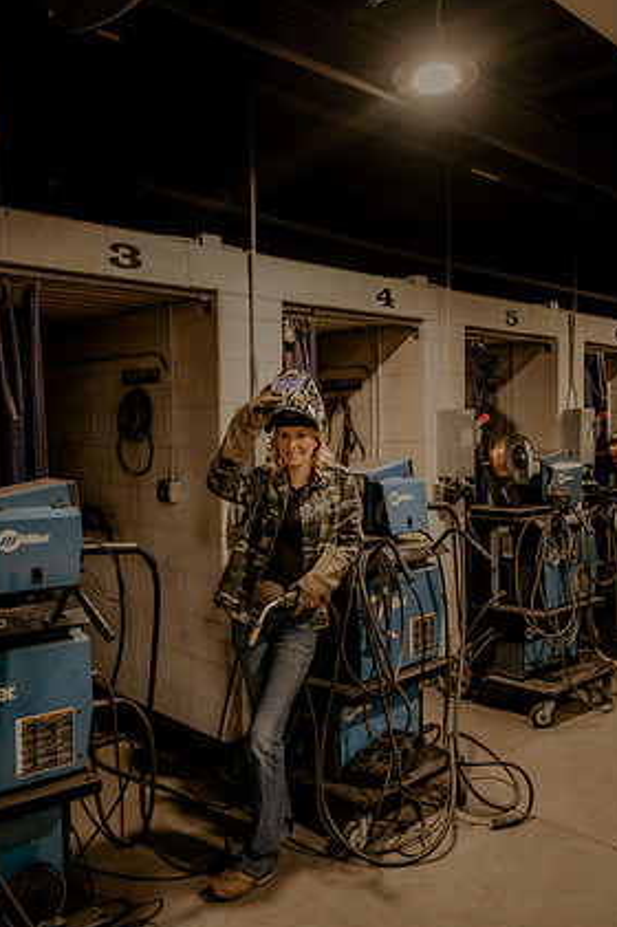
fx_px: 798
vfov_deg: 60.3
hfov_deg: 42.3
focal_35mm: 31
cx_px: 307
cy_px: 469
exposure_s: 1/125
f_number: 2.8
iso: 800
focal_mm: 29
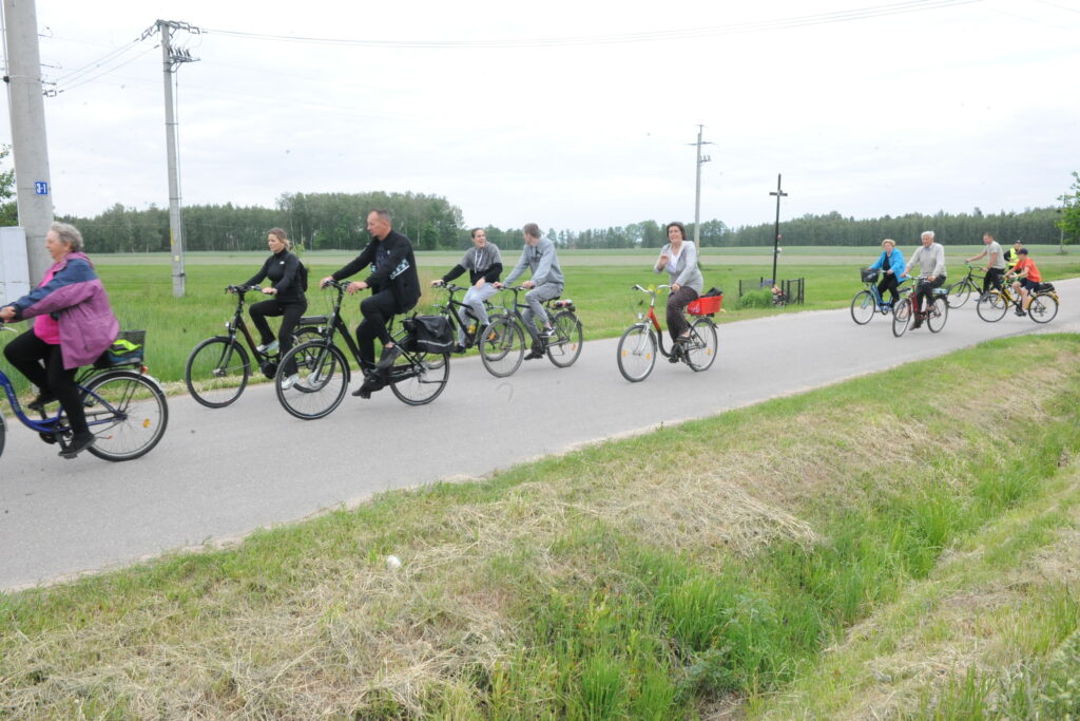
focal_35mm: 31
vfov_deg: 42.3
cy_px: 360
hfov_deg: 60.3
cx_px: 540
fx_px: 930
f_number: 22
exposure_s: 1/200
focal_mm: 31
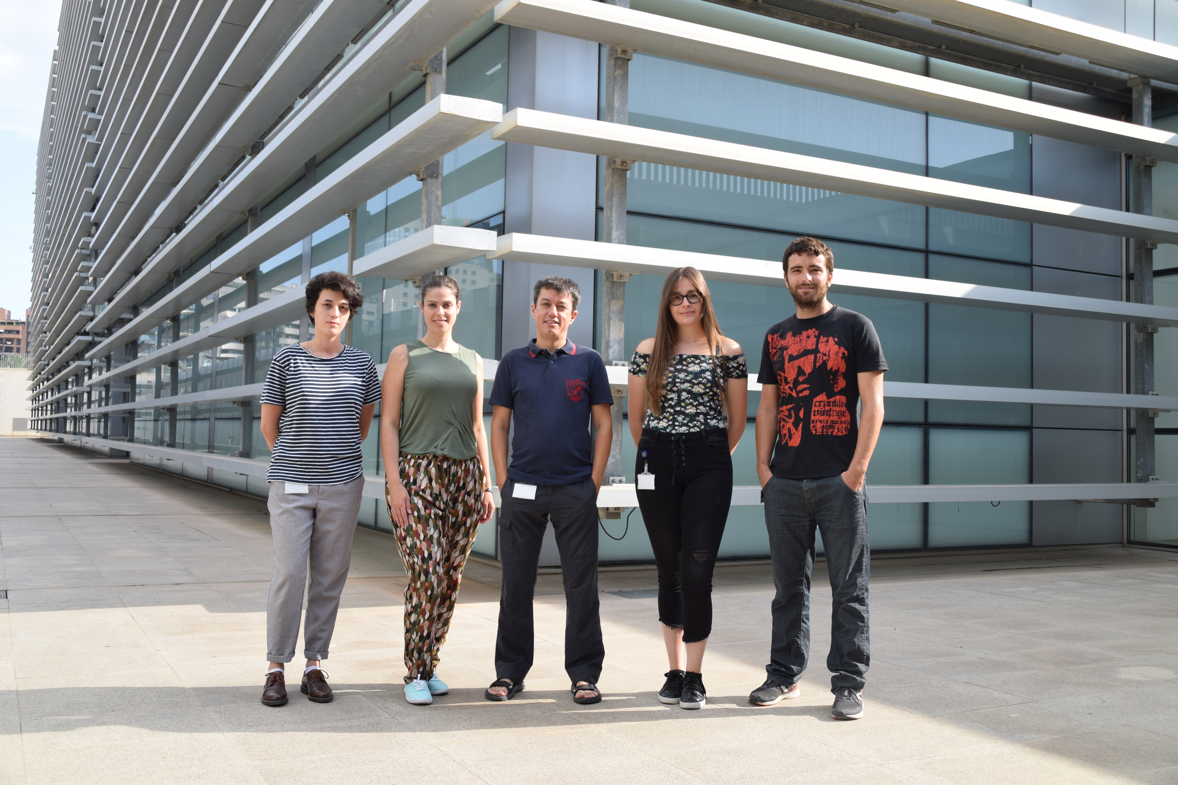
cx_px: 589
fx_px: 1178
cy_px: 392
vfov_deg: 36.9
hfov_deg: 53.1
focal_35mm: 36
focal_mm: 24
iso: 200
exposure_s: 1/250
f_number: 8
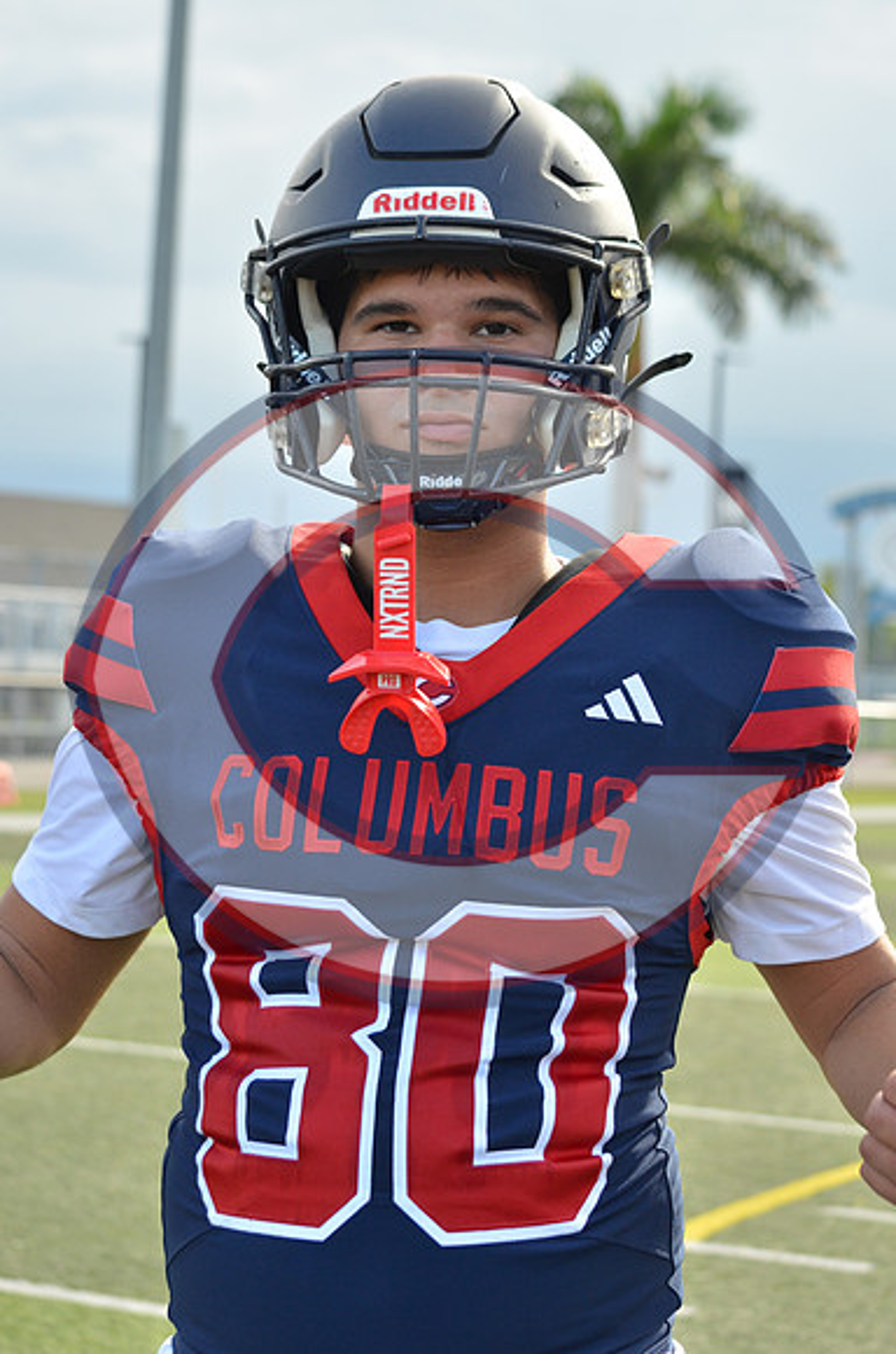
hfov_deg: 14.6
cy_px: 677
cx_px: 448
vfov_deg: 22.0
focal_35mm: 93
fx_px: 3488
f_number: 5.6
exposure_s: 1/500
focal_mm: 62
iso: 500
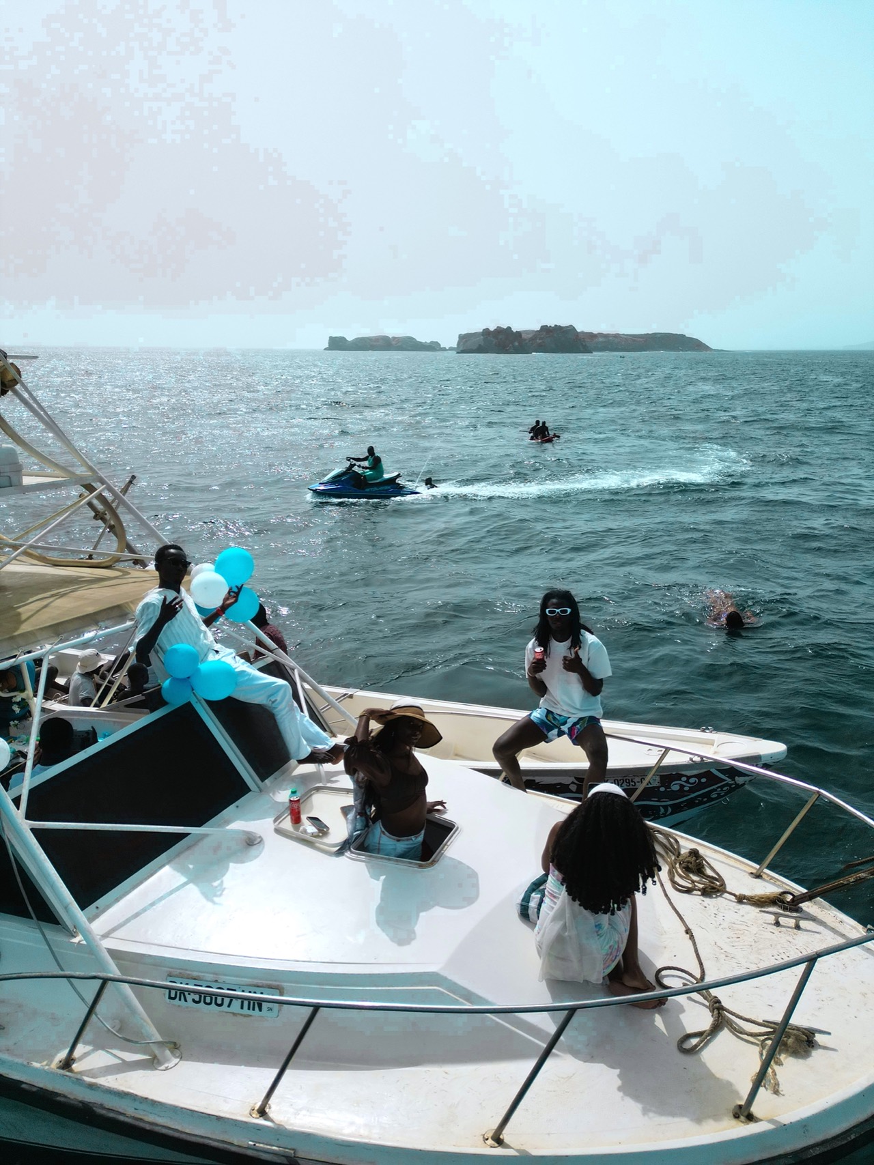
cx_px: 437
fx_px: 808
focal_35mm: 24
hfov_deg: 56.8
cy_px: 582
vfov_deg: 71.6
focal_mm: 6.72
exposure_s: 1/8000
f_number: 1.7
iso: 130
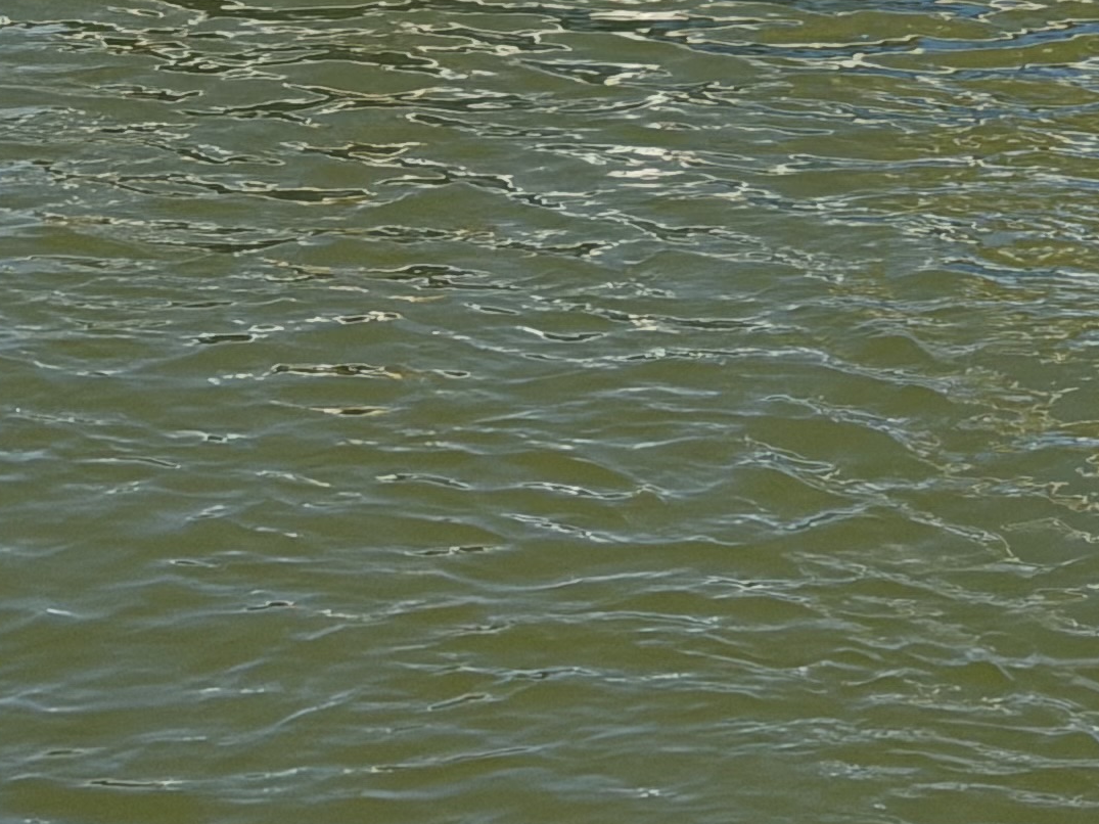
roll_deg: -1.7
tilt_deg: -8.5
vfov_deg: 8.0
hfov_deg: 10.8
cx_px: 1212
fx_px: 5714
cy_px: -619
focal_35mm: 180
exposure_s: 1/6536
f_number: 1.78
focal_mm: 6.76
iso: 64
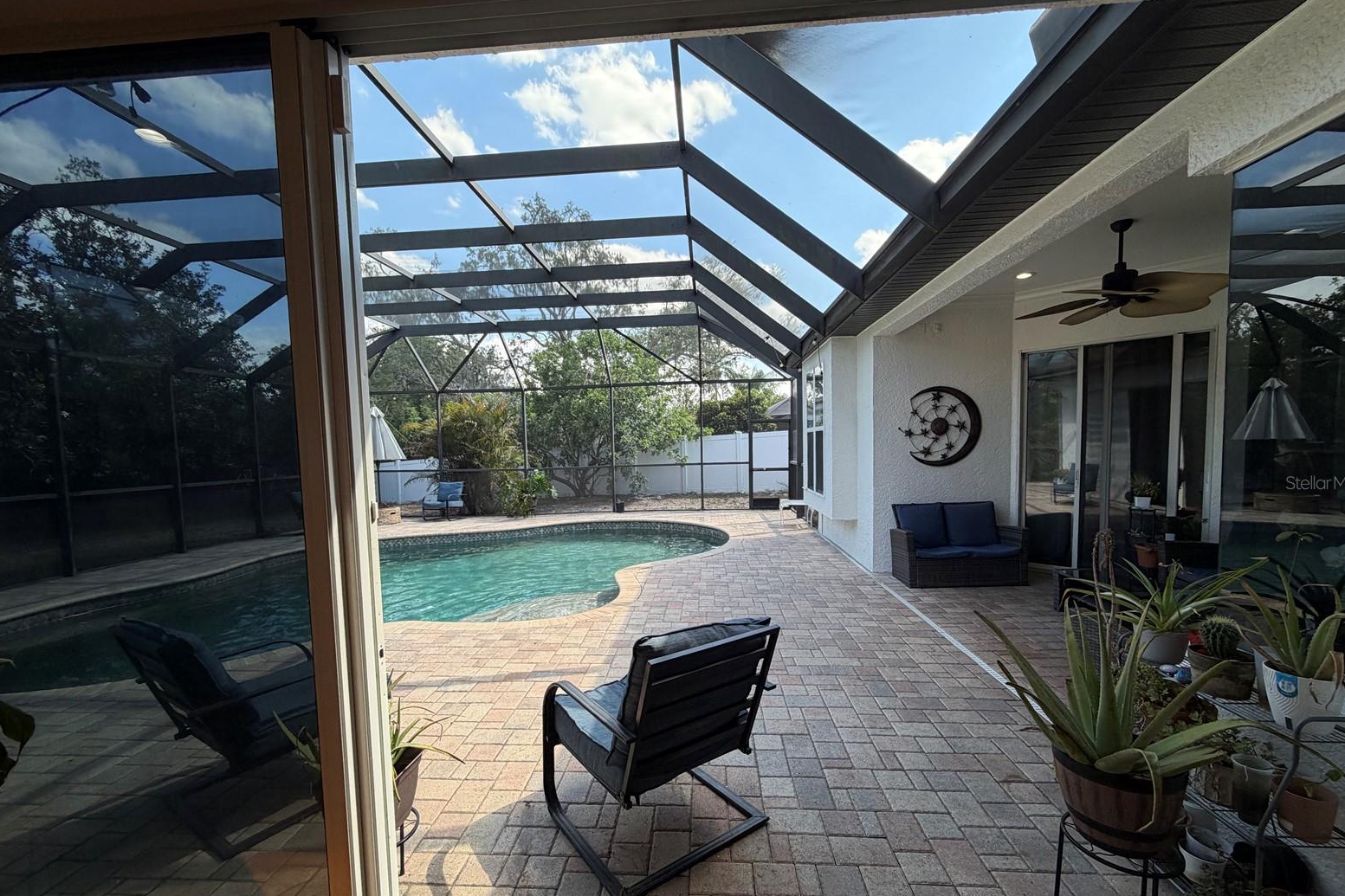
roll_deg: +1.3
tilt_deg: -4.5
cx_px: 675
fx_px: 560
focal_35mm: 15
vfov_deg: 77.2
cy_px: 482
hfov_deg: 100.4
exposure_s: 1/395
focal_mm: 2.22
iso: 50
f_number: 2.2
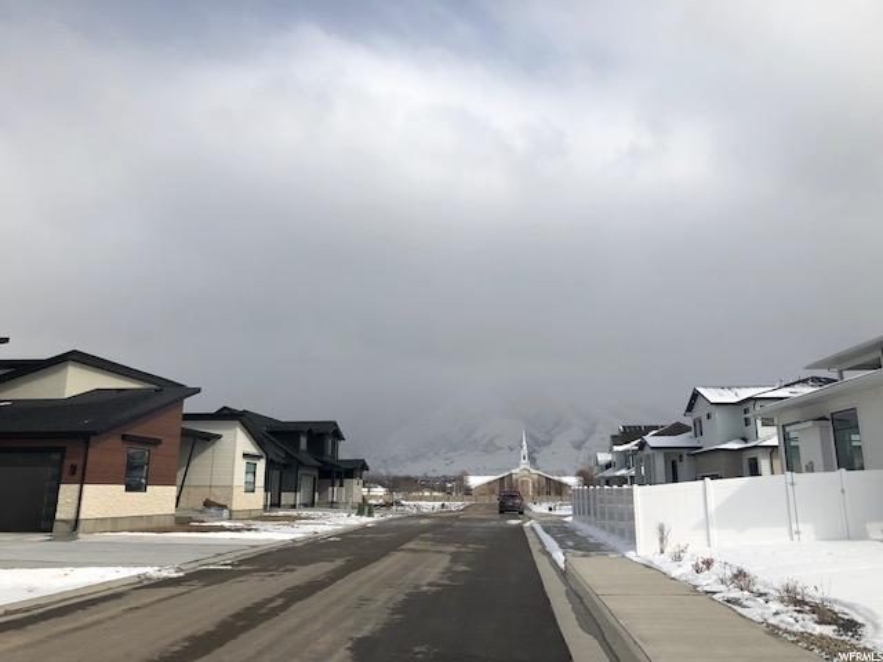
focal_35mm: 28
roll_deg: -0.8
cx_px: 442
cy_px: 331
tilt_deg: +13.0
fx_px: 714
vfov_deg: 49.7
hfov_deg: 63.4
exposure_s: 1/4049
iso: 20
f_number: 1.8
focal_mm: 3.99
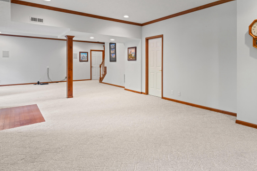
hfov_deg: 77.1
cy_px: 68
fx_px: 157
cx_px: 161
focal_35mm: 22
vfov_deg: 56.8
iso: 400
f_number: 11
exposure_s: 2
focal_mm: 16
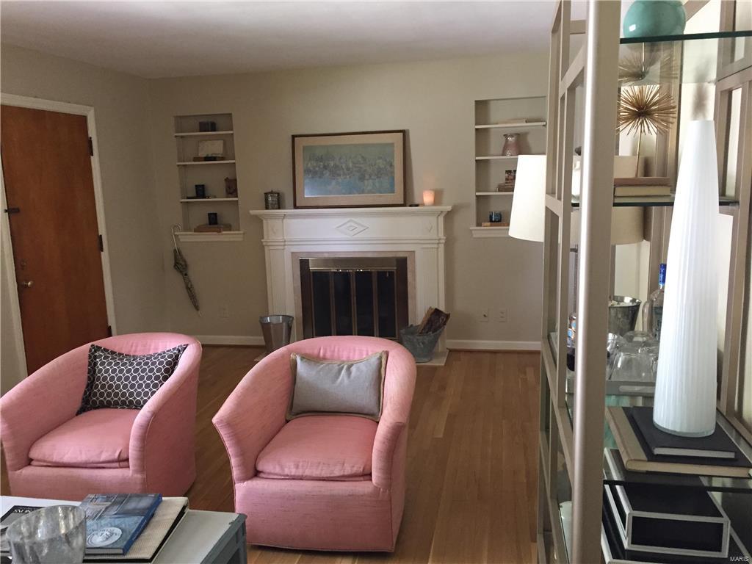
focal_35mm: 29
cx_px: 376
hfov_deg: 61.7
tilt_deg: -10.5
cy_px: 282
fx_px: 630
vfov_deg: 48.2
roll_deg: +1.2
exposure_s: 1/30
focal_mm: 4.15
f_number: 2.2
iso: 200
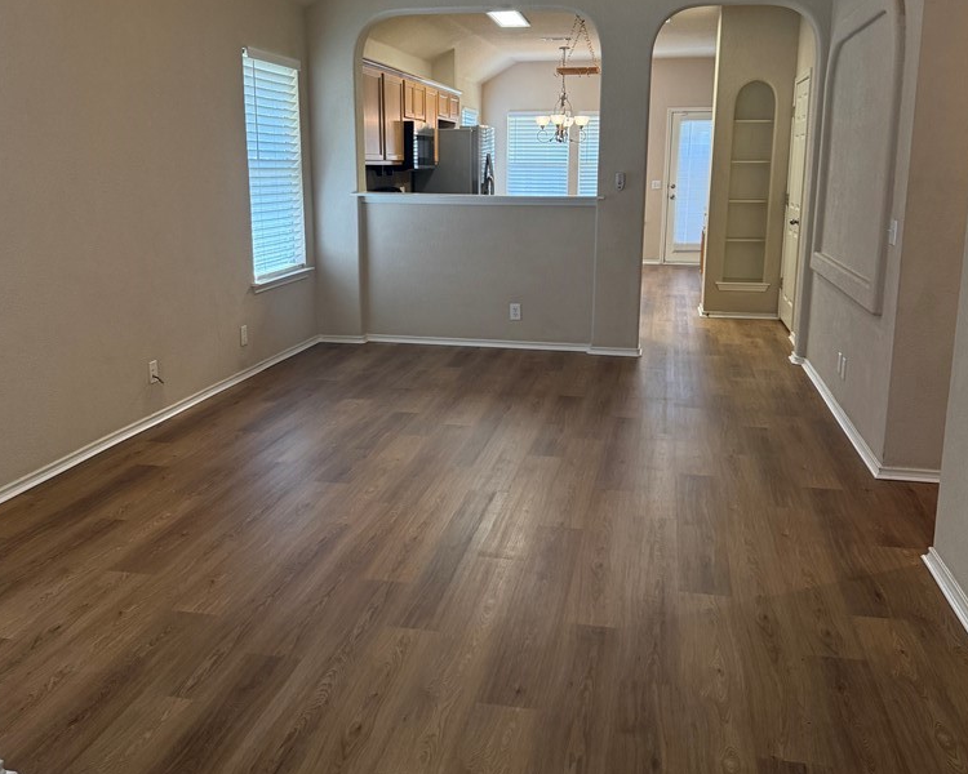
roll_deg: -0.5
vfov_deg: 45.8
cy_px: 356
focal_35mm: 32
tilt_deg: -9.8
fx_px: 917
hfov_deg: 55.7
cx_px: 481
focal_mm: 6.76
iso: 320
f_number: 1.78
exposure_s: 1/120
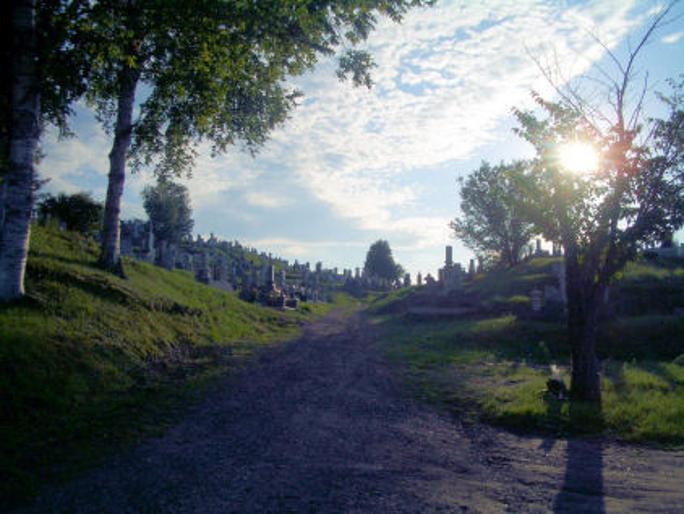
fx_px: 692
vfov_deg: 40.7
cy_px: 257
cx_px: 342
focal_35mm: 35
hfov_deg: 52.6
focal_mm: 5.8
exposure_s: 1/2000
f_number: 4.3
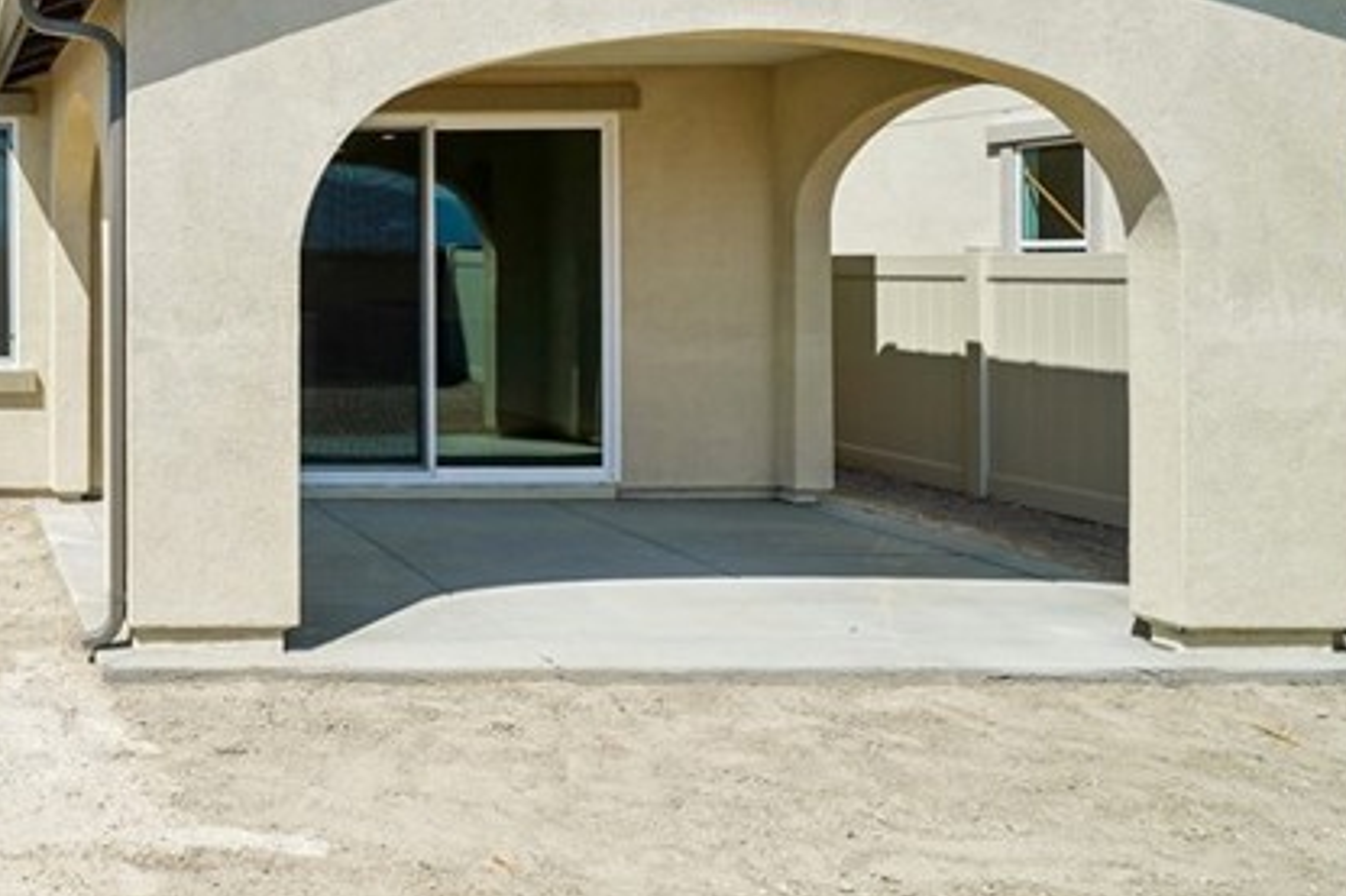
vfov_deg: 39.9
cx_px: -87
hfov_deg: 46.0
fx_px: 1196
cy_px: 217
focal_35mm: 32
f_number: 8
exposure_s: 1/400
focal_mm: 13
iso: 100
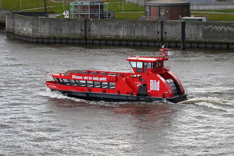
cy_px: 78
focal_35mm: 120
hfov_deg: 17.0
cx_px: 117
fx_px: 781
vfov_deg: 11.4
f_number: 4
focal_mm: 120
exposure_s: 1/125
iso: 125
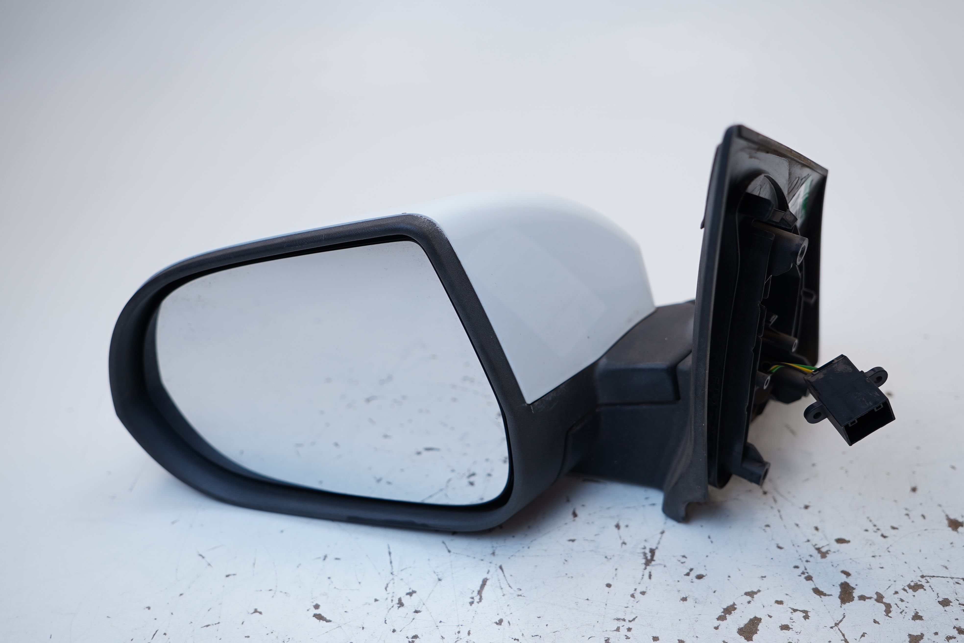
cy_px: 322
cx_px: 482
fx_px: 1125
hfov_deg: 46.4
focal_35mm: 42
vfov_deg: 31.9
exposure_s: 1/125
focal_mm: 28
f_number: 3.2
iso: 100
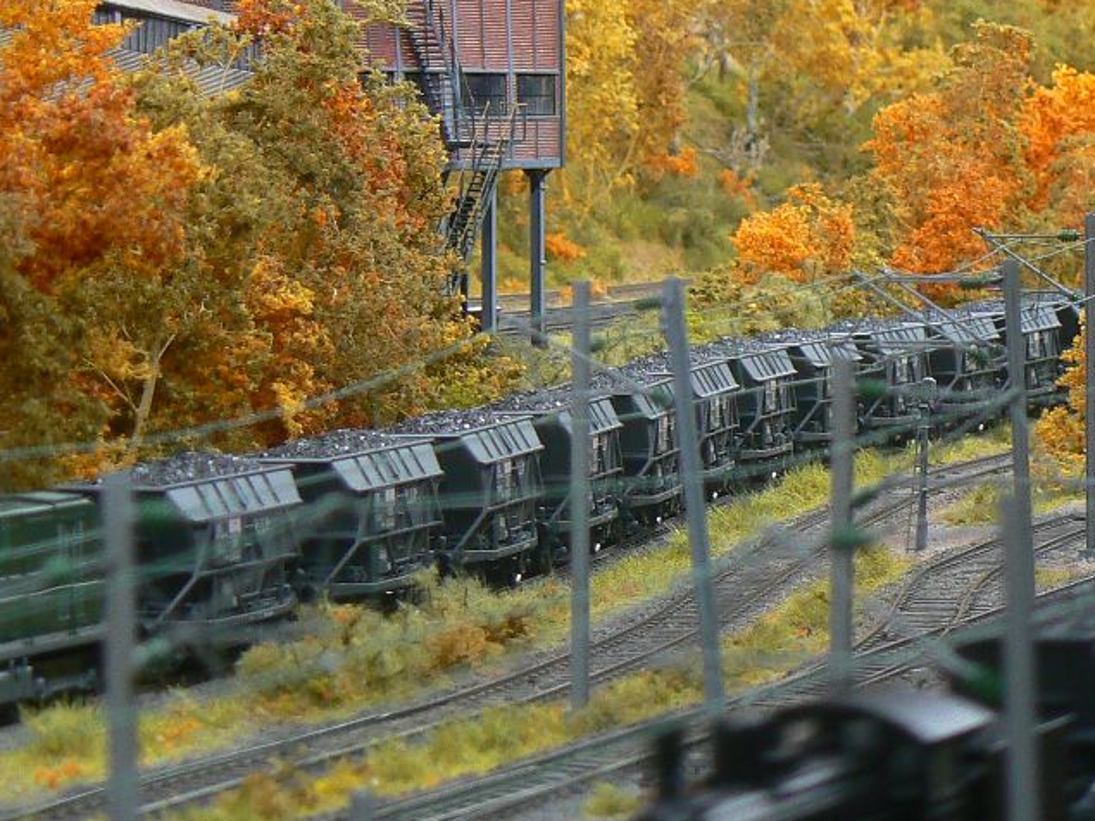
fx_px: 5851
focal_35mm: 185
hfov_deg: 10.7
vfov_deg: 8.0
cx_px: 566
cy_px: 405
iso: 80
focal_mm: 14
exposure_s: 1/15
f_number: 3.2
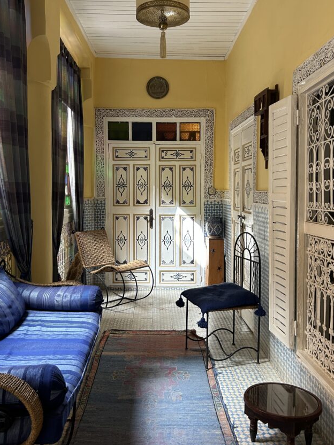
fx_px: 412
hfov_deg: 44.2
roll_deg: +0.4
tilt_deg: -0.9
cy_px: 205
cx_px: 164
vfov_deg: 56.7
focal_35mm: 32
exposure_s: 1/113
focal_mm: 5.7
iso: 125
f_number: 1.5
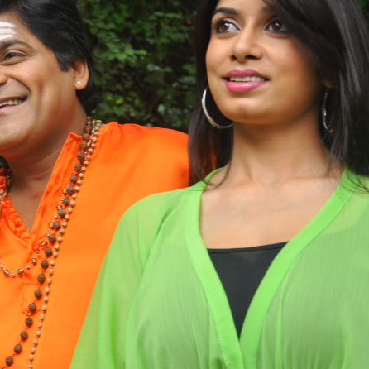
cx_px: 26
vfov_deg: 14.9
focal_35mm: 117
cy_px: 132
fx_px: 1411
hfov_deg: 14.7
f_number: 6.3
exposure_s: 1/125
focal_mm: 40
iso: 250
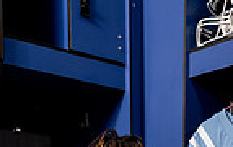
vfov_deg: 11.7
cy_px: 330
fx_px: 611
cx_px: 112
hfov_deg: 21.6
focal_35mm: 96
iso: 500
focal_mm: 30
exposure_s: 1/250
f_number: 5.6
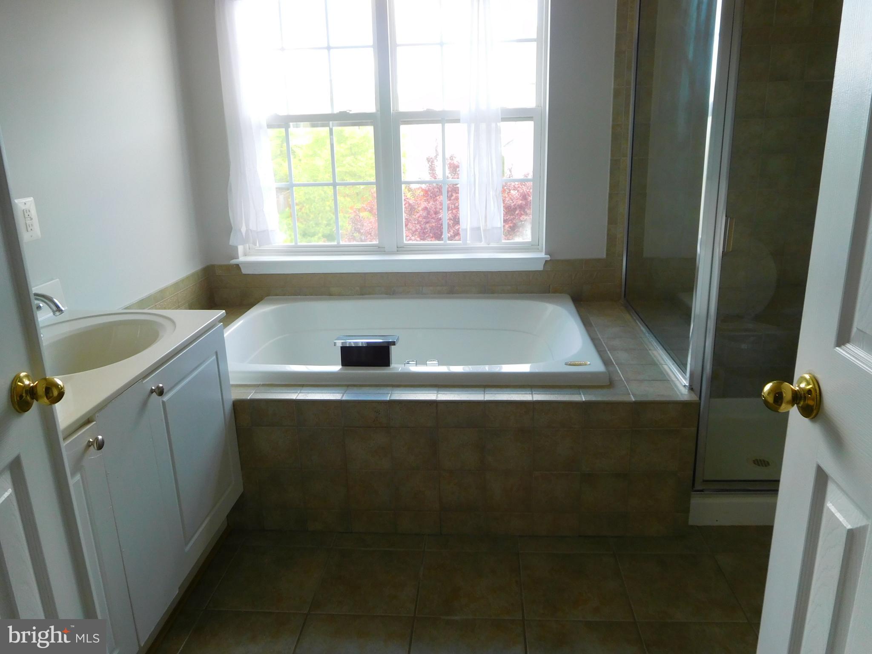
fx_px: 630
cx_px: 436
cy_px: 327
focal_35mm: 25
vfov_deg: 54.9
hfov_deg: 69.4
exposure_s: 1/40
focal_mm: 4.5
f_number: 3.4
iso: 125
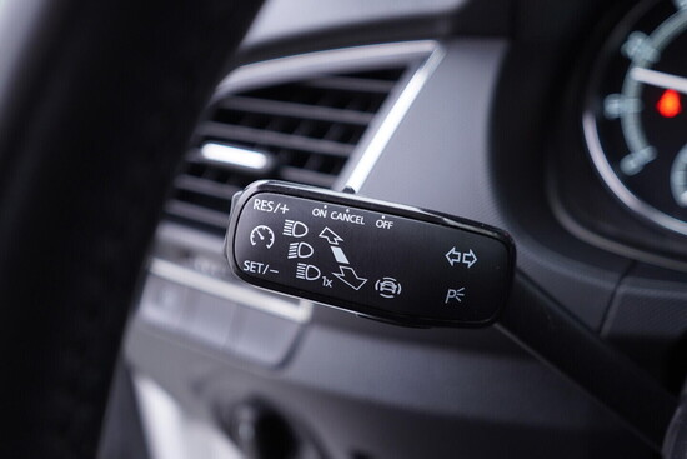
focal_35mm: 36
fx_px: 687
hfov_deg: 53.1
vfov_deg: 36.9
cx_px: 344
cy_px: 230
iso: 250
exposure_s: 1/40
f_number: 2.8
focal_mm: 24
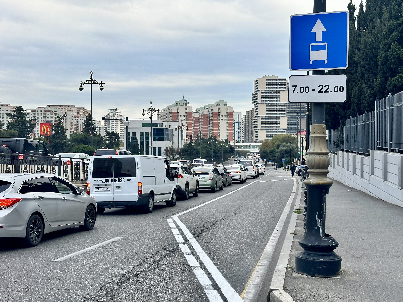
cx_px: 202
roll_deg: +0.5
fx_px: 559
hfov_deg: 39.7
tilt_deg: -1.2
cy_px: 151
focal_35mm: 48
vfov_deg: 30.3
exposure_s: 1/627
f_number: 1.78
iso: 64
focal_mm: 6.86
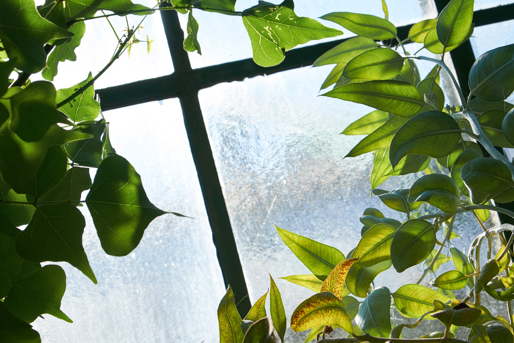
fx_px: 1199
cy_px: 173
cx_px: 260
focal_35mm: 84
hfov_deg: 24.2
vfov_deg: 16.3
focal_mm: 55
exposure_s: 1/240
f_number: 9
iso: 400
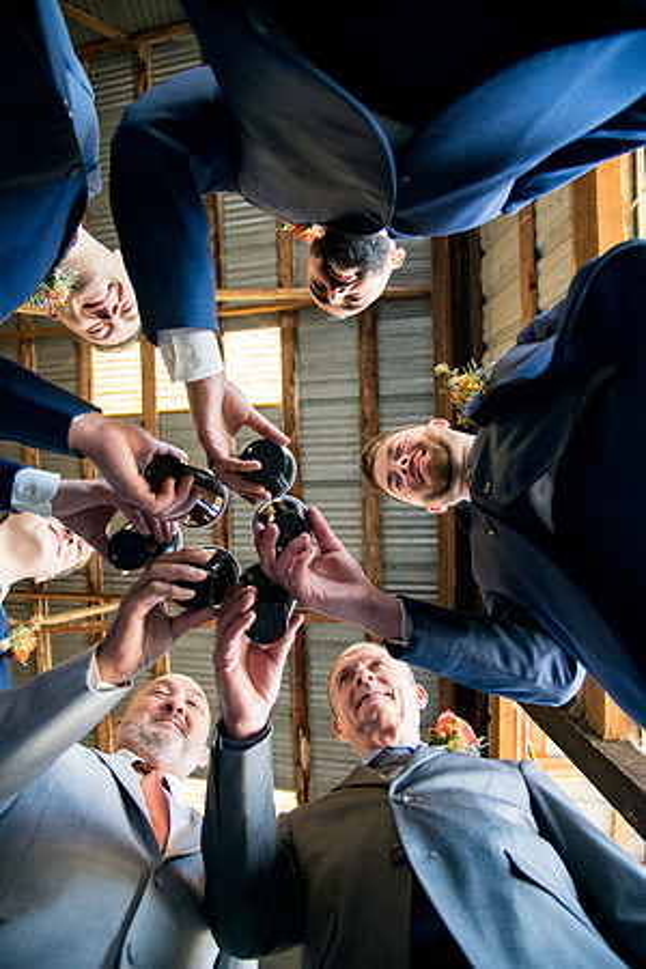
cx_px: 323
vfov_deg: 73.7
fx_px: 646
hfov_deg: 53.1
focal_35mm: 24
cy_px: 484
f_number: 4
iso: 2000
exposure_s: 1/400
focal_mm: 24
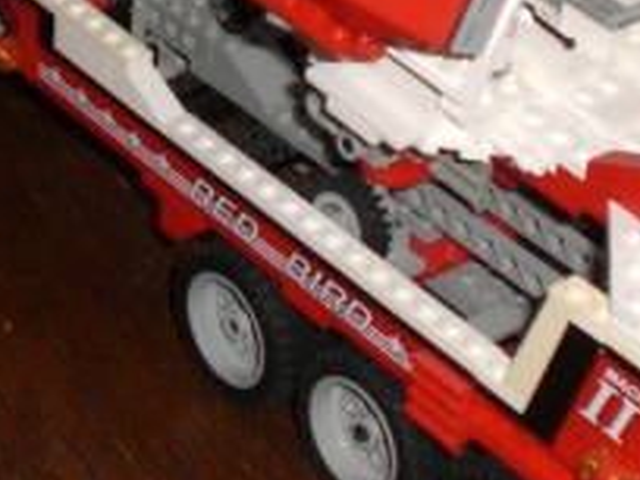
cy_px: 38
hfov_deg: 16.5
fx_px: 2200
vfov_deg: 12.3
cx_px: 216
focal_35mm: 119
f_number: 3.1
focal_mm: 6.3
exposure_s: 1/60
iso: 200
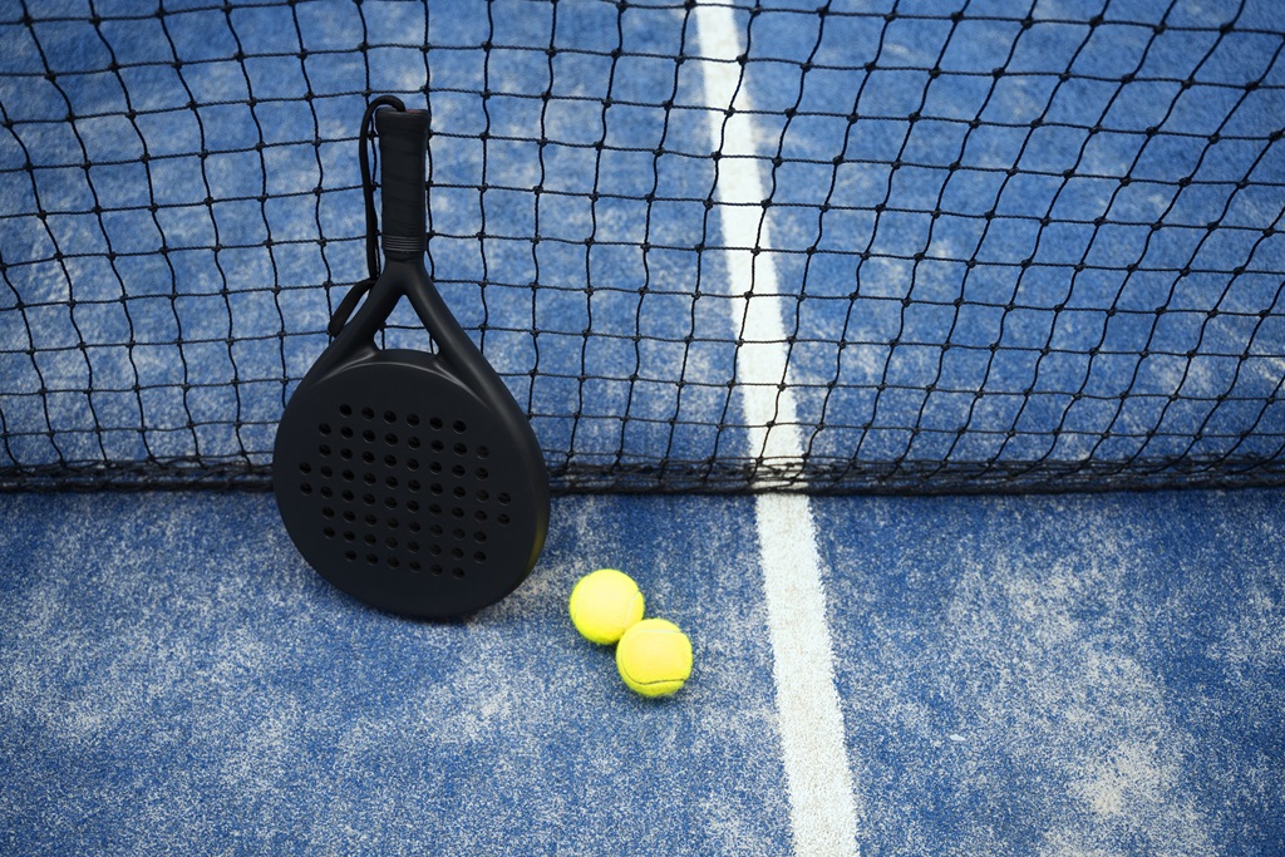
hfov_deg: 65.5
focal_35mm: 28
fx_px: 1000
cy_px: 428
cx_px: 642
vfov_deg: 46.4
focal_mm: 28
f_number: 2.8
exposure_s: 1/400
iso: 800
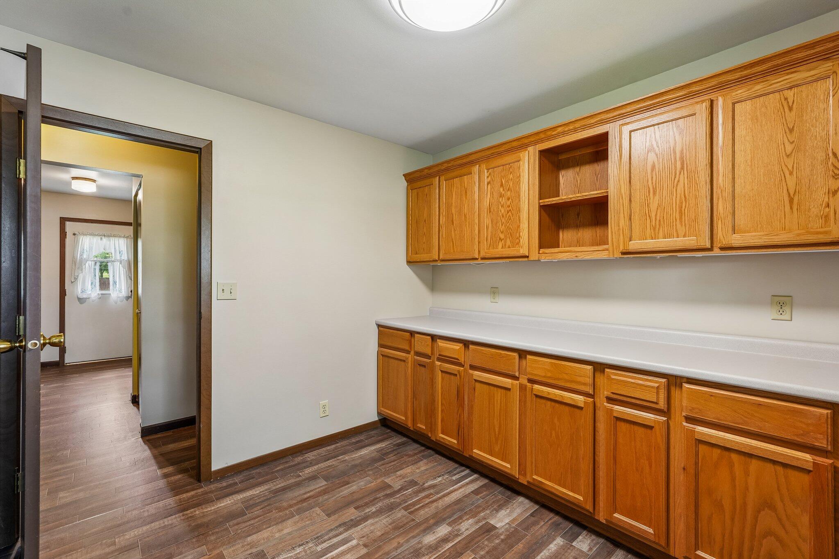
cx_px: 420
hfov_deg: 96.7
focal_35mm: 16
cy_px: 280
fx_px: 373
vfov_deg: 73.7
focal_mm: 16
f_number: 8
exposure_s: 1/15
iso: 400
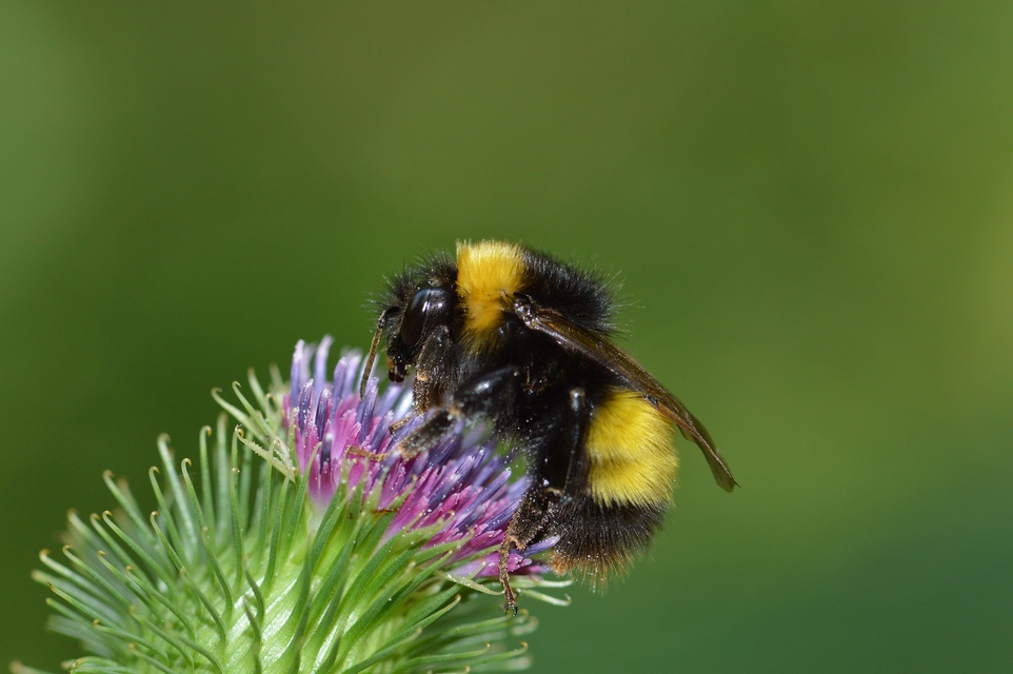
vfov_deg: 8.7
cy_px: 337
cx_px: 506
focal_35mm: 158
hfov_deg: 13.0
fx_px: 4429
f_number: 8
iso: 400
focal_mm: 105
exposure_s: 1/200
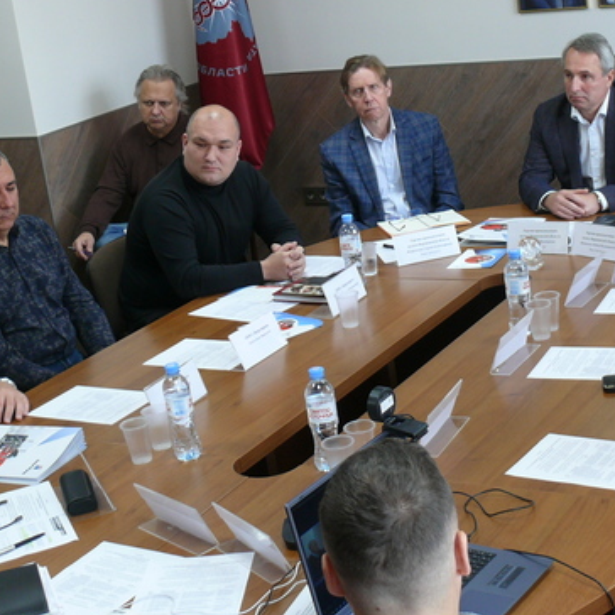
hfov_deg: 25.3
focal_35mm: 68
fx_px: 1367
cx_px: 360
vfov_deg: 25.4
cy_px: 306
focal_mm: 7.4
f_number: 2.8
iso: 100
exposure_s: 1/30
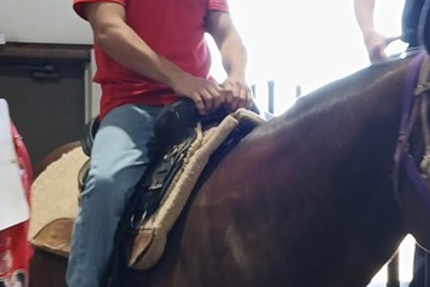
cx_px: 231
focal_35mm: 92
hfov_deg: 22.1
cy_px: 241
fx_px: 1099
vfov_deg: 14.8
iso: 160
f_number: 1.8
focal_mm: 3.98
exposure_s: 1/60
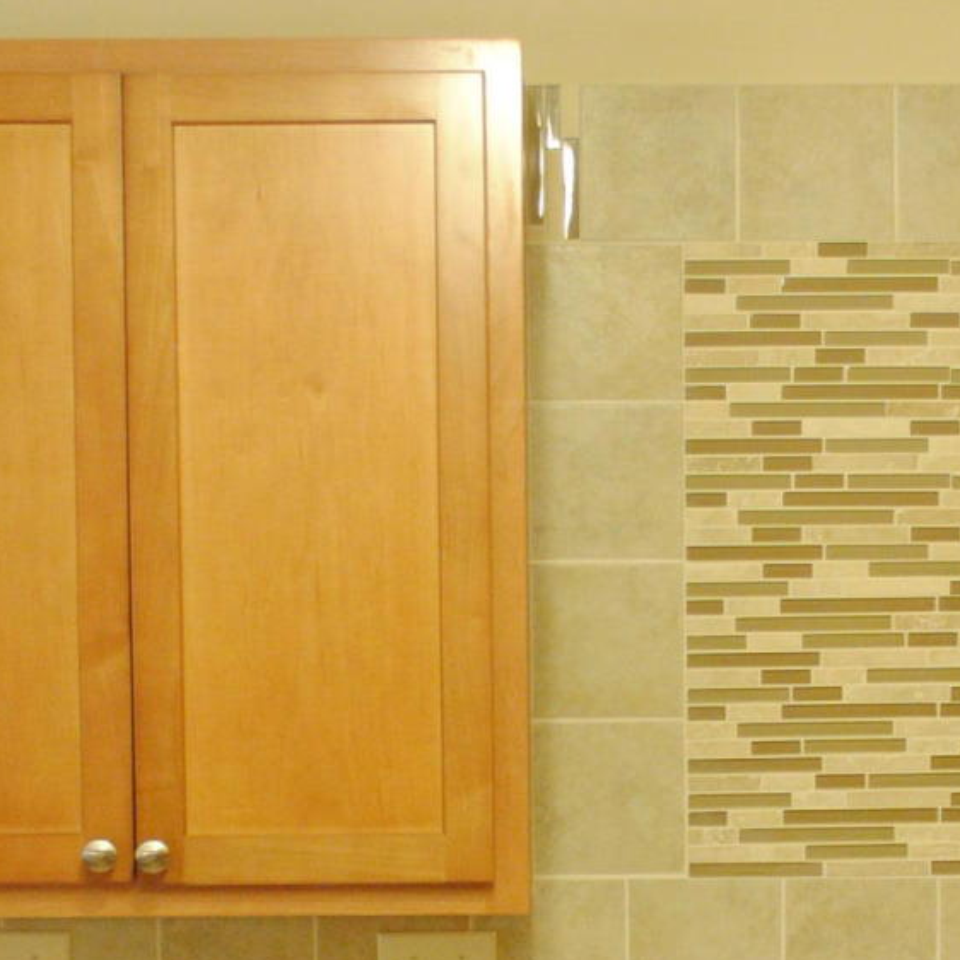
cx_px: 781
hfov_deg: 15.9
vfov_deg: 15.8
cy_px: 834
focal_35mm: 109
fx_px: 3420
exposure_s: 1/30
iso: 800
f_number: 4
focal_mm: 24
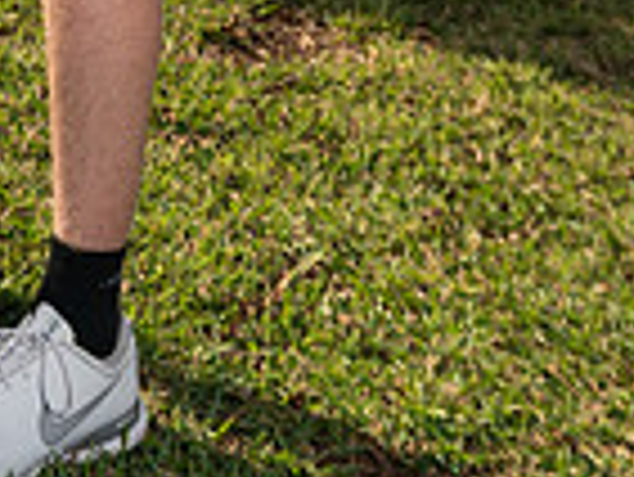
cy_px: -526
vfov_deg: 12.6
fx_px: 1851
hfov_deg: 19.3
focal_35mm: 101
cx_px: 184
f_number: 4.5
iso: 500
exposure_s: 1/200
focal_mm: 33
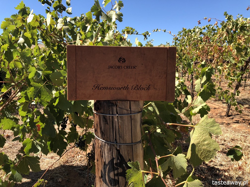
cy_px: 94
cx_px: 125
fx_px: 202
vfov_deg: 49.7
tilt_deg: -5.3
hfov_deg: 63.4
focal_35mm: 28
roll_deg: -0.5
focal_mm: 3.99
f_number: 1.8
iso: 20
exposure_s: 1/873
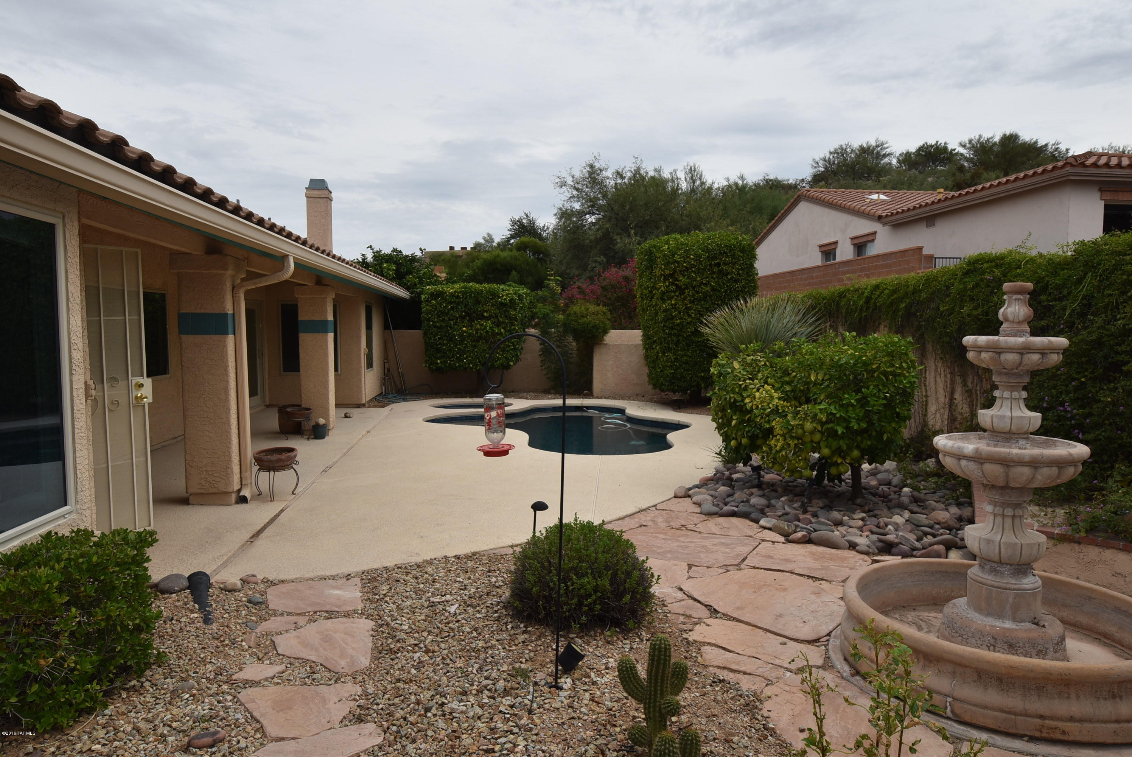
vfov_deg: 56.2
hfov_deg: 77.3
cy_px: 378
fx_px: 708
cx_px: 566
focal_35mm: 22
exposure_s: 1/200
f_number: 10
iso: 100
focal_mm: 15
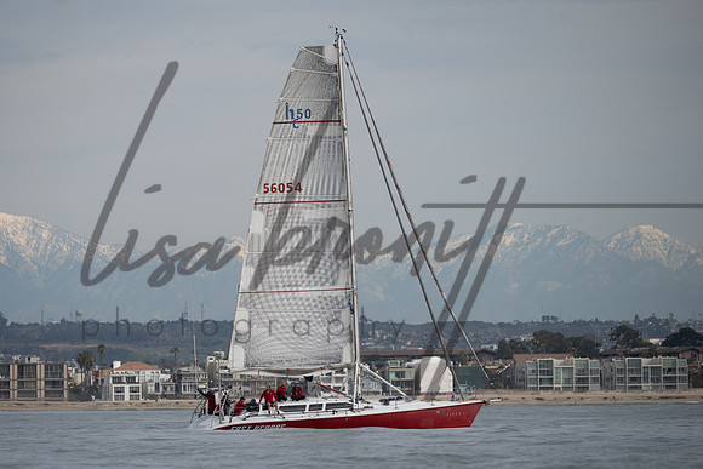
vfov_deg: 3.9
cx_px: 293
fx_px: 6832
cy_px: 266
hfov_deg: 5.9
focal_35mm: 350
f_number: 5
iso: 125
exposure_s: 1/1250
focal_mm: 260
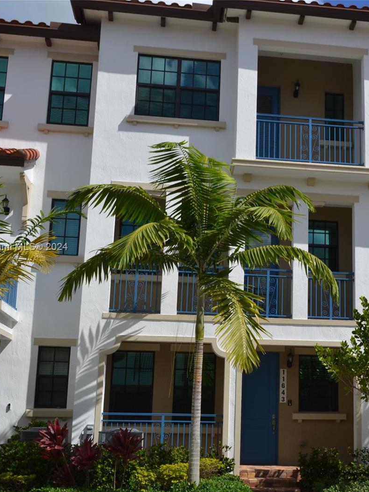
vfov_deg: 39.7
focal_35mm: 48
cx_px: 291
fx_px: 682
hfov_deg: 29.6
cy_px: 248
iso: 100
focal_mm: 22
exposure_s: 1/320
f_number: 9
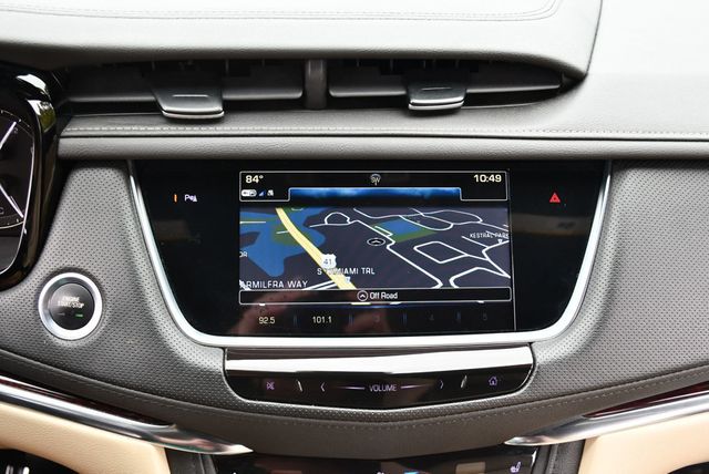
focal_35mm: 36
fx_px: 710
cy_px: 237
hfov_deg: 53.1
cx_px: 354
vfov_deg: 36.9
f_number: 3.5
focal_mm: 18
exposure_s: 1/250
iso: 400
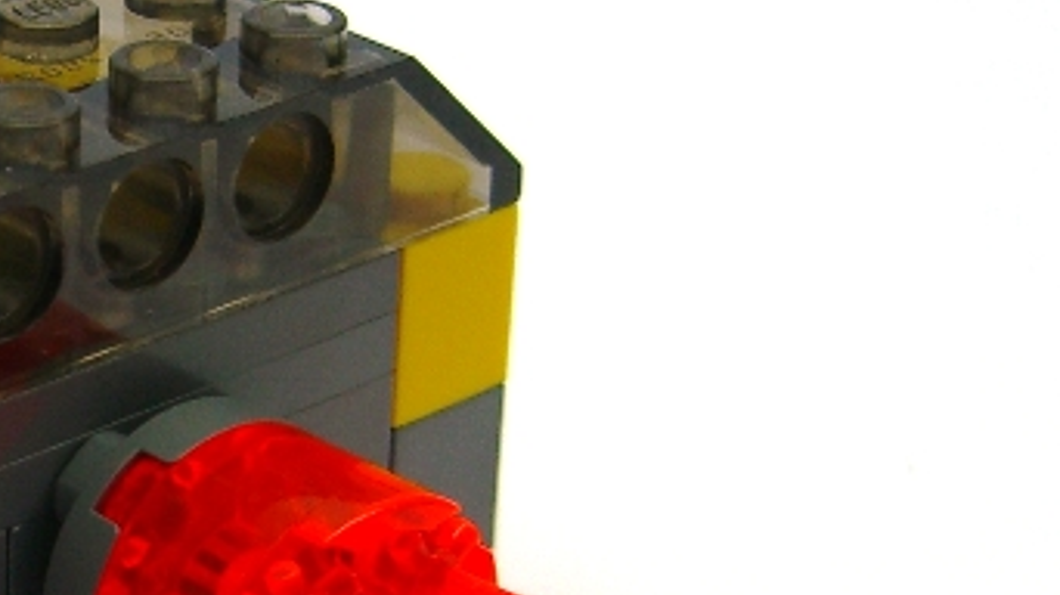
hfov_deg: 16.8
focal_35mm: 124
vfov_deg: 9.7
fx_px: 3484
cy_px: 499
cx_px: -62
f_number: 2.8
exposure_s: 1/100
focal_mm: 7.9
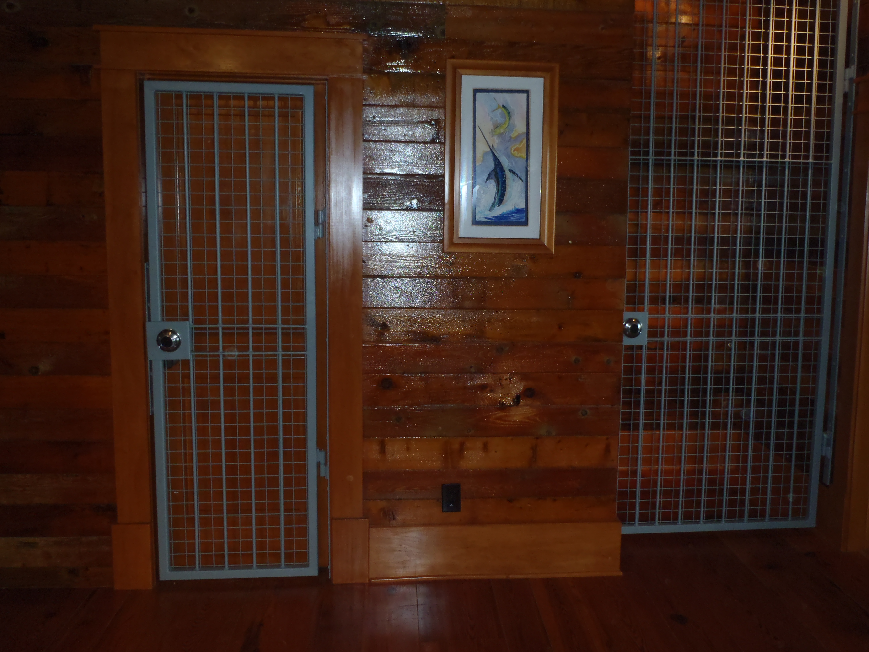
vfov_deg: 42.9
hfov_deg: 55.2
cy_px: 299
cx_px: 489
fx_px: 828
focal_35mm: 33
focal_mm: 5
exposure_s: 1/30
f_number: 3.9
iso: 200
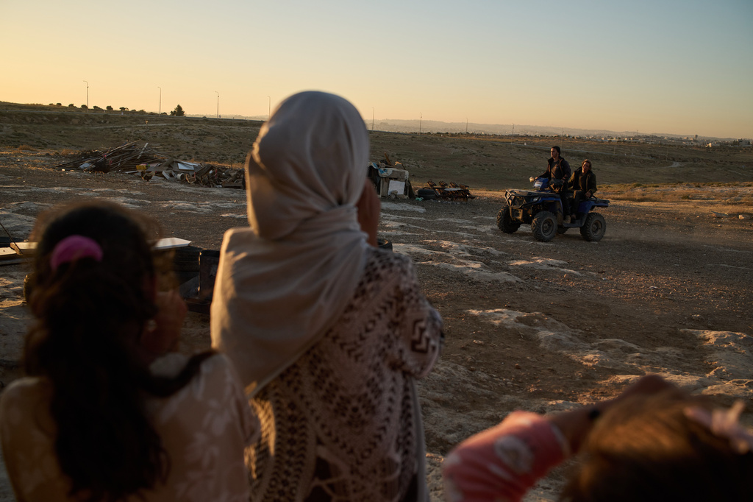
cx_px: 376
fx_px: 732
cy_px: 251
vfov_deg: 37.8
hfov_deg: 54.4
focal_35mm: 35
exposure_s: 1/1000
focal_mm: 35
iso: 500
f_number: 4.5
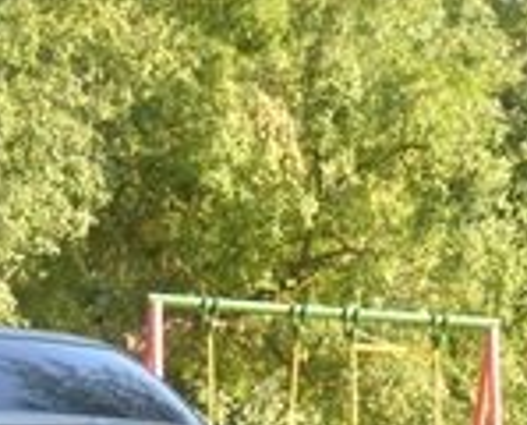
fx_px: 3519
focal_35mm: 225
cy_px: 761
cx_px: 311
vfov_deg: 6.7
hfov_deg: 8.6
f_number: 5.6
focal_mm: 34
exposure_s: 1/125
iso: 400
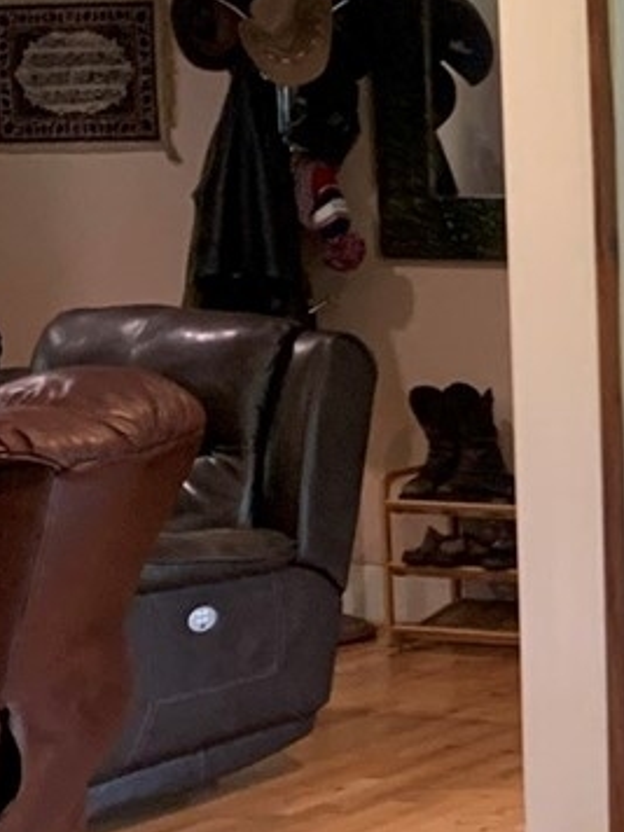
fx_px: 2812
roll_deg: +0.2
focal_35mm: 117
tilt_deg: -3.9
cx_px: 1150
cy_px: 355
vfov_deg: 16.8
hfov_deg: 11.6
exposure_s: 1/60
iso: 160
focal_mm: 4.25
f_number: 1.8
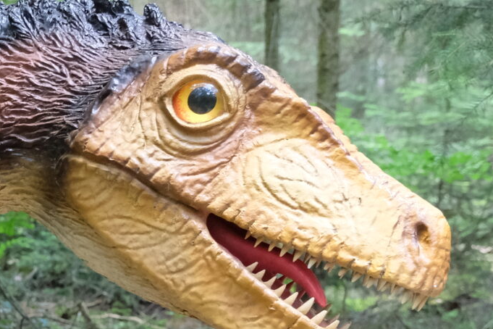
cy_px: 485
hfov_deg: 14.7
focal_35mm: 124
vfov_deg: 10.7
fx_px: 1698
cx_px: -362
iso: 2500
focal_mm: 22.3
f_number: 5.6
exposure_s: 1/40
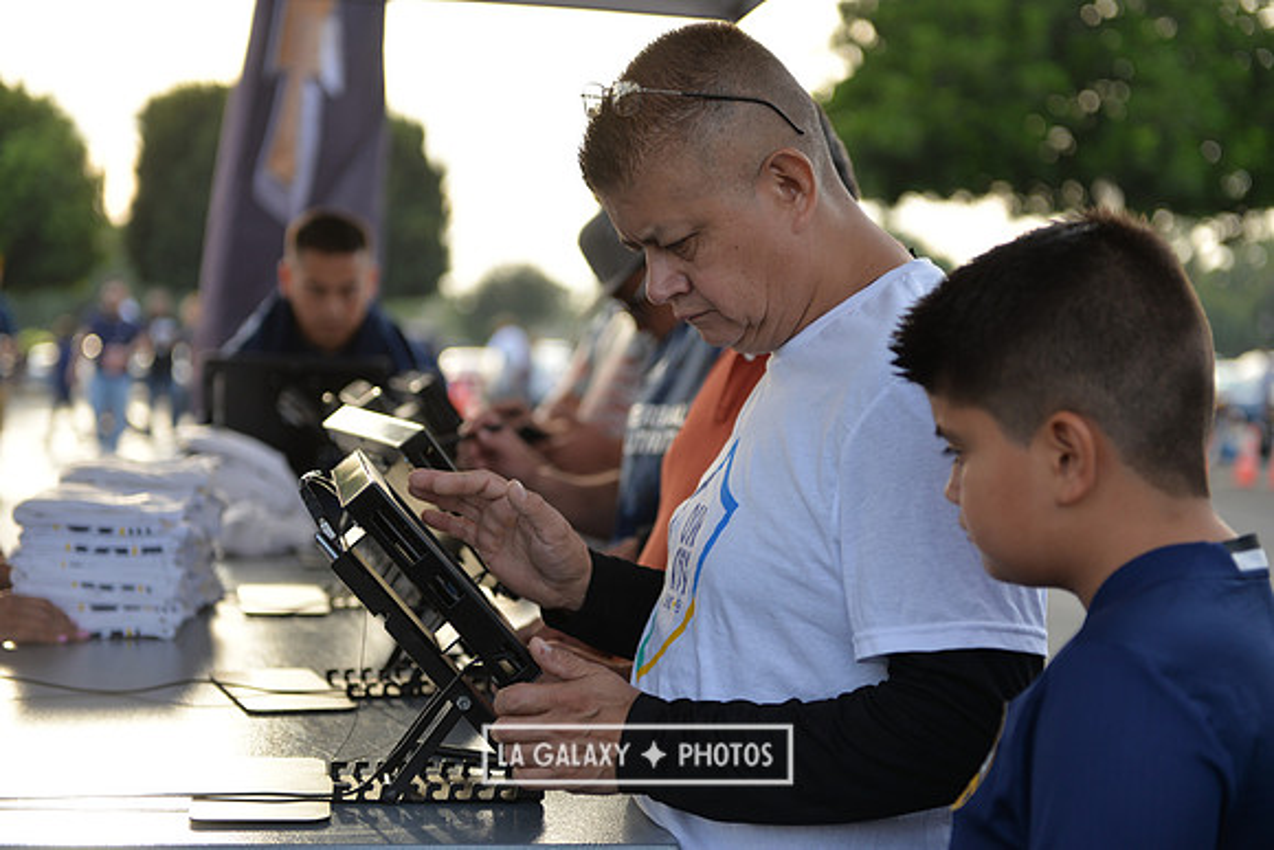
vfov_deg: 19.5
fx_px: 2478
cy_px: 425
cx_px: 637
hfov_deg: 28.8
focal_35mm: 70
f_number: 2.8
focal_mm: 70
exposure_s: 1/640
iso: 280
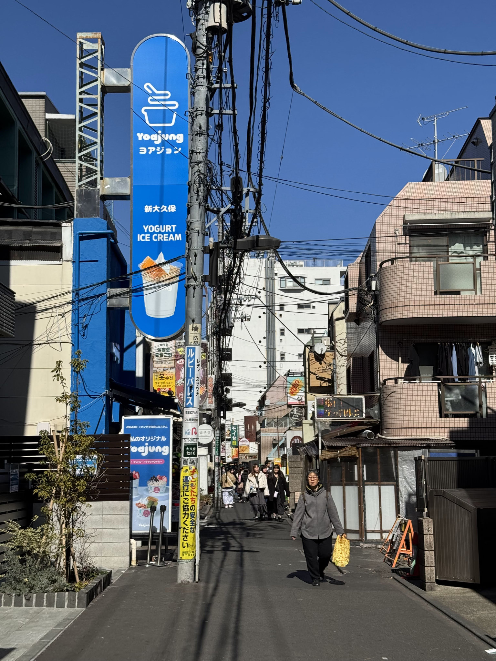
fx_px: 917
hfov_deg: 30.3
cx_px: 248
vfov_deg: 39.7
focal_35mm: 48
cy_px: 330
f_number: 1.78
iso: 64
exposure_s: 1/6410
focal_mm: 6.76
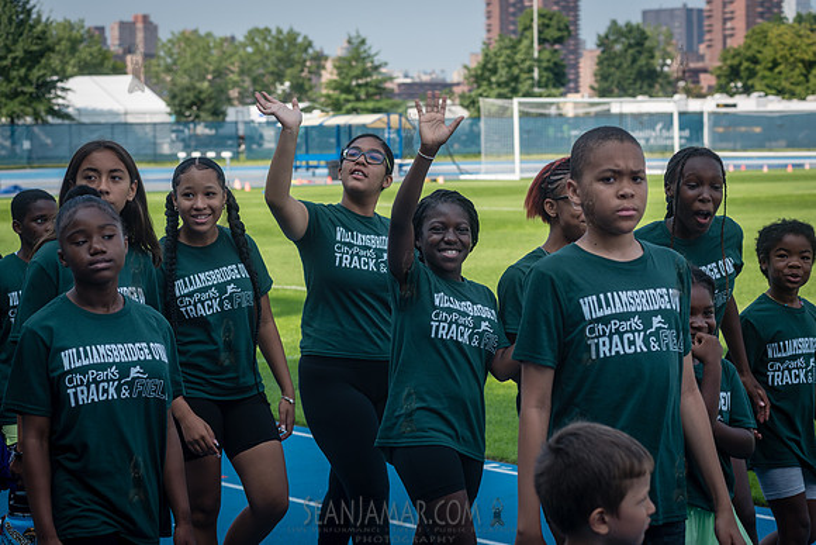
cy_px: 272
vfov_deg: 16.7
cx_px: 408
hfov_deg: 24.8
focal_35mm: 82
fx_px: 1854
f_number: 5.6
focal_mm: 80
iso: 160
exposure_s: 1/500
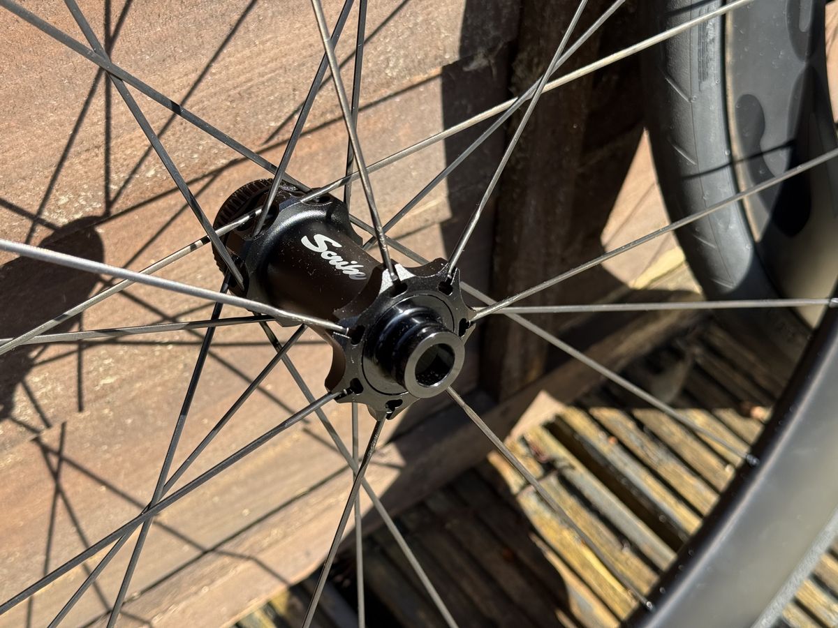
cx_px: 419
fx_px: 1162
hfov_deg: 39.7
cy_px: 314
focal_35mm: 48
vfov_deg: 30.3
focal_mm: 6.76
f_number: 1.78
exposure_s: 1/802
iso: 64
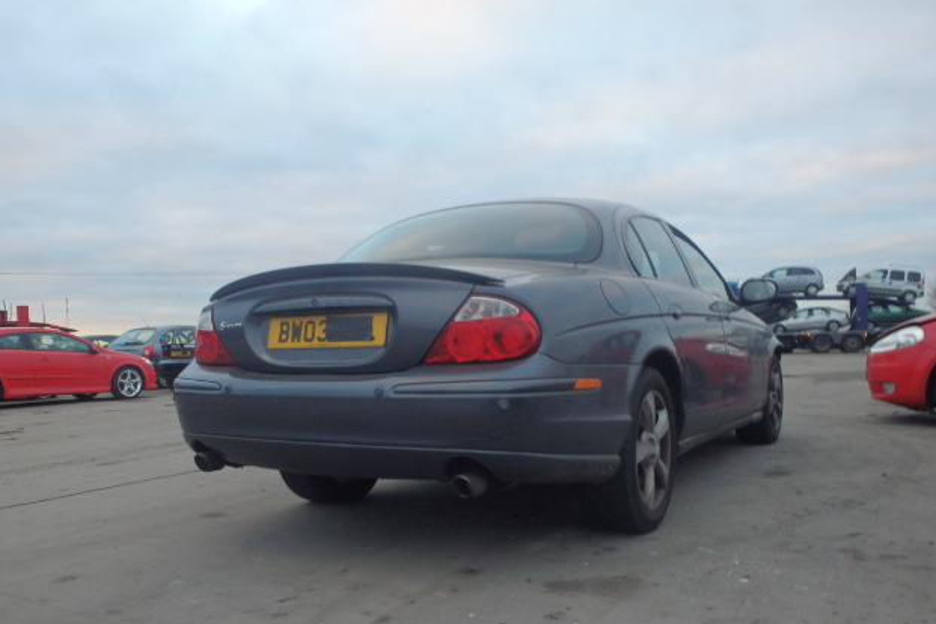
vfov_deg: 43.5
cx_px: 458
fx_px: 780
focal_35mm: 30
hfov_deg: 61.9
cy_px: 354
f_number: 3.9
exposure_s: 1/50
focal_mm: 5
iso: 200
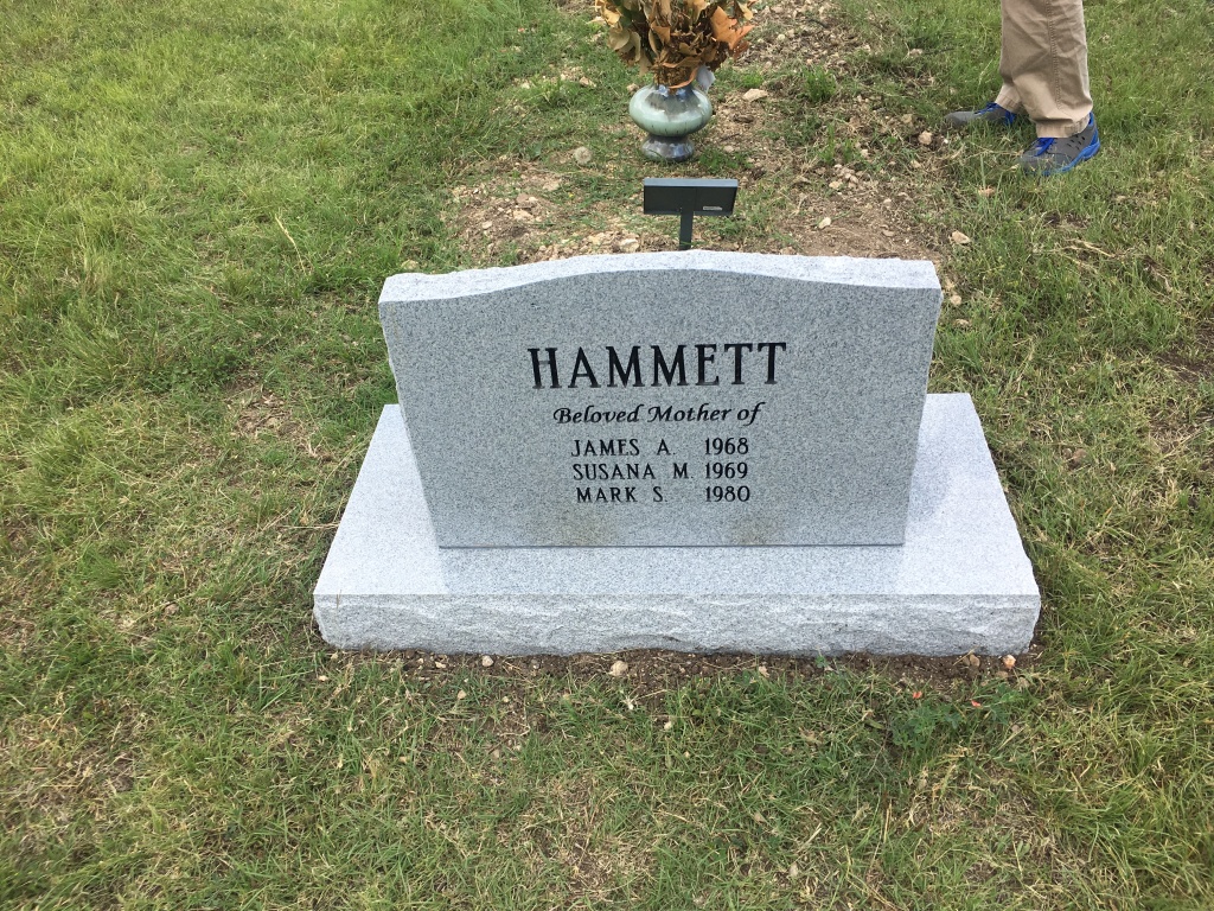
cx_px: 607
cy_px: 456
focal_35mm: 29
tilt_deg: -39.1
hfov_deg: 61.7
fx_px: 1017
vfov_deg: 48.2
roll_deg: +6.9
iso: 25
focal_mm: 4.15
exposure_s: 1/693
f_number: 2.2
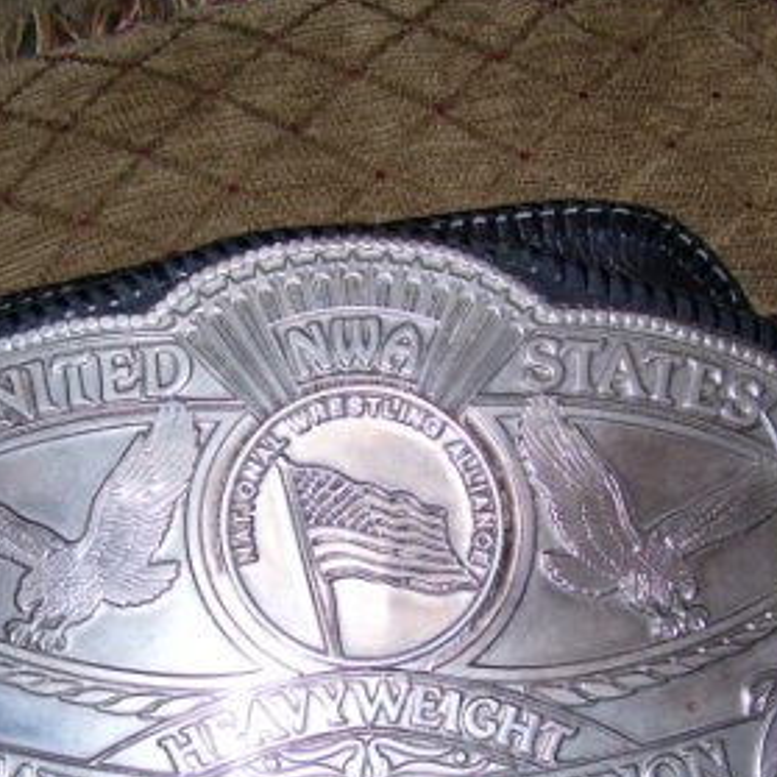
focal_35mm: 75
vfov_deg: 22.9
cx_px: 329
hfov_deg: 23.0
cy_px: 549
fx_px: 1905
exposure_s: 1/60
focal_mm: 6
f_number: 2.7
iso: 80
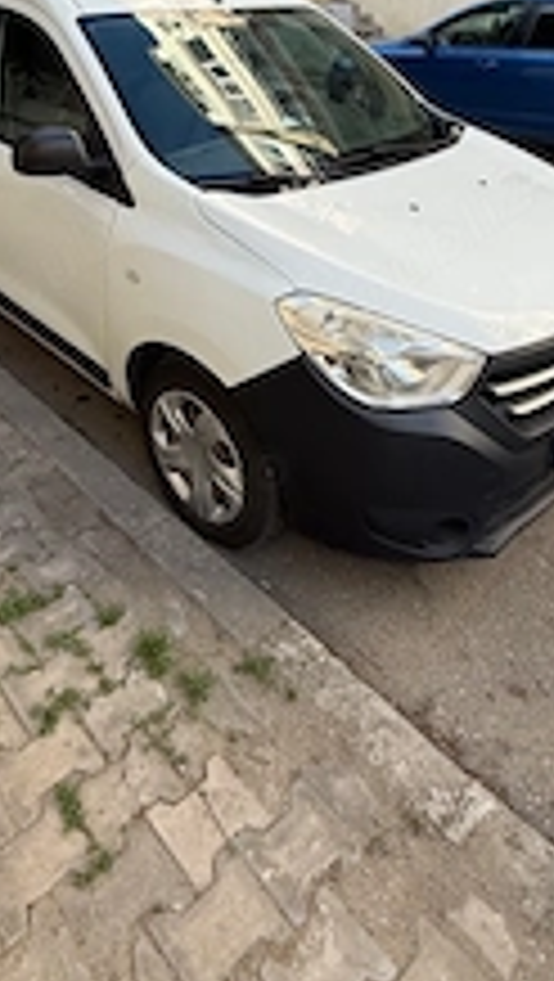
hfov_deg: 41.5
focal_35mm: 28
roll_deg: +0.4
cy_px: 261
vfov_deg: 64.4
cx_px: 234
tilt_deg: -21.7
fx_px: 730
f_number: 2.2
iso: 50
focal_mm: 2.22
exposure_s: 1/383
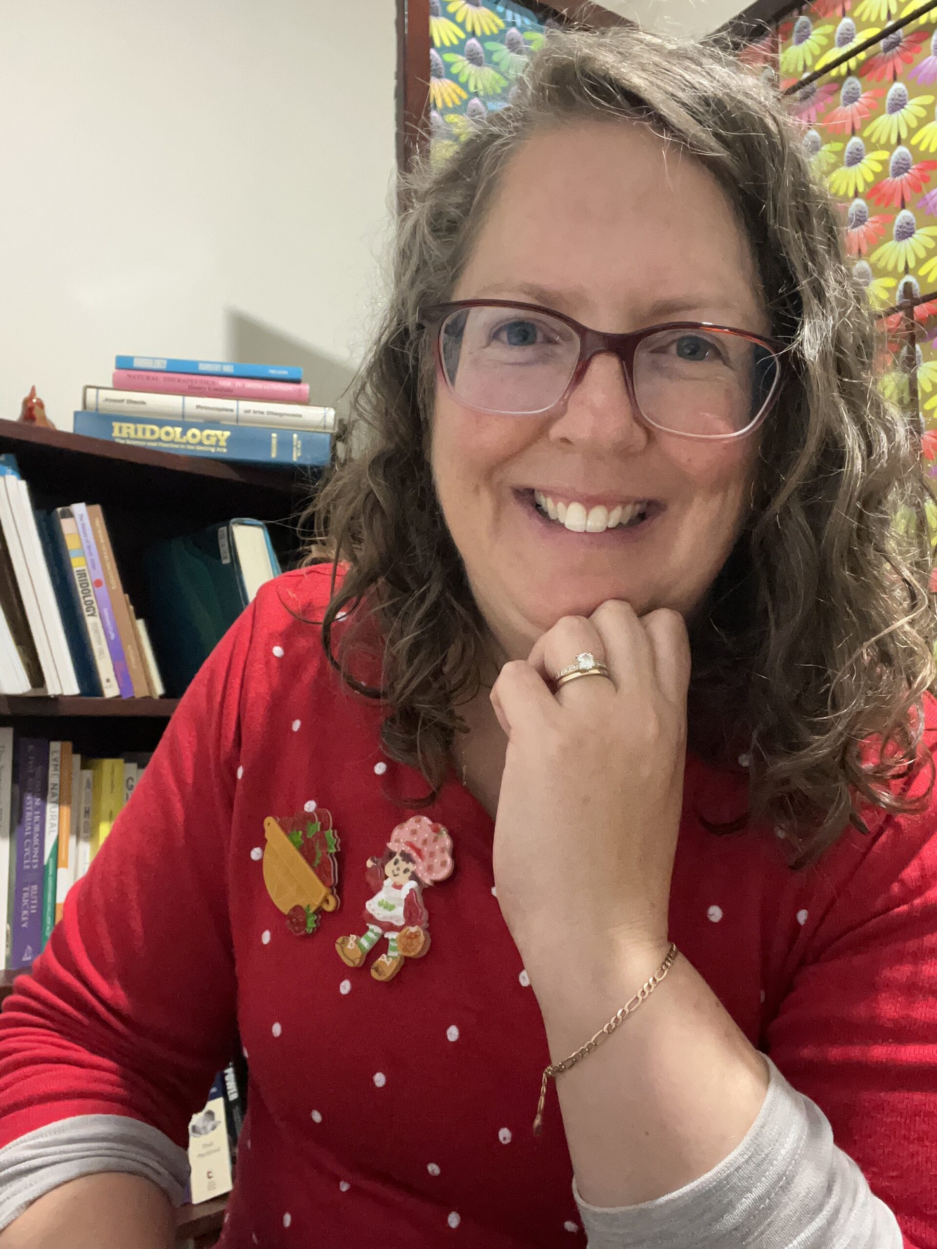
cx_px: 468
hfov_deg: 46.8
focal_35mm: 30
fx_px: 1083
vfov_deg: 60.0
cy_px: 624
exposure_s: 1/20
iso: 640
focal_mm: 2.71
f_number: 2.2
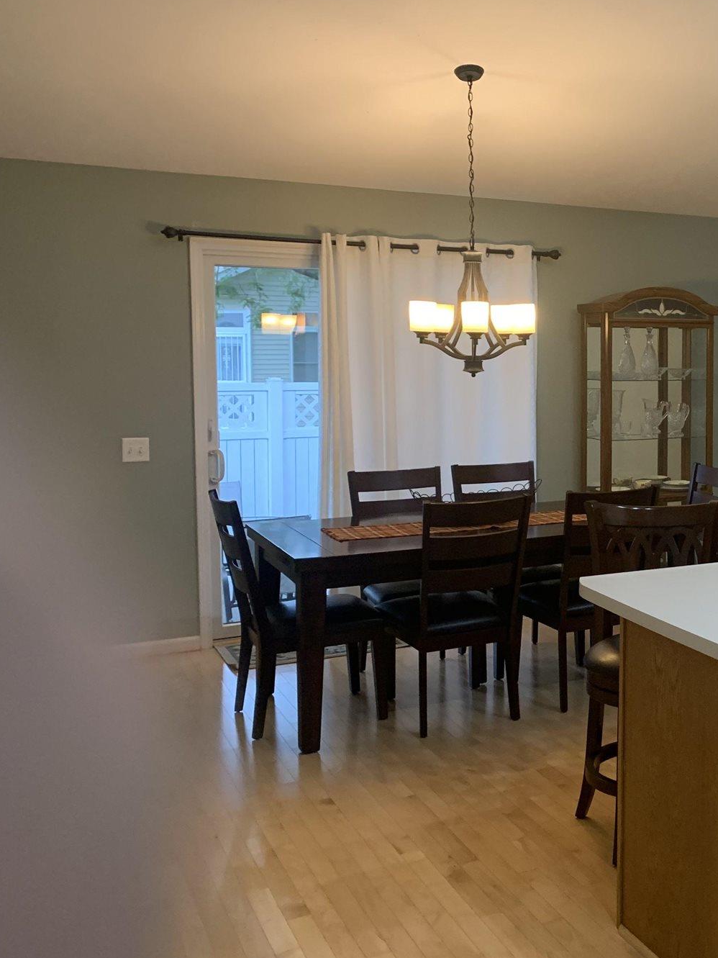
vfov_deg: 46.8
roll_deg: -0.2
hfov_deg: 33.1
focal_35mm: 40
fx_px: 1106
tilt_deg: -3.9
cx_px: 709
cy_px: 438
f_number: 1.8
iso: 200
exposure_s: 1/60
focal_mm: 4.25
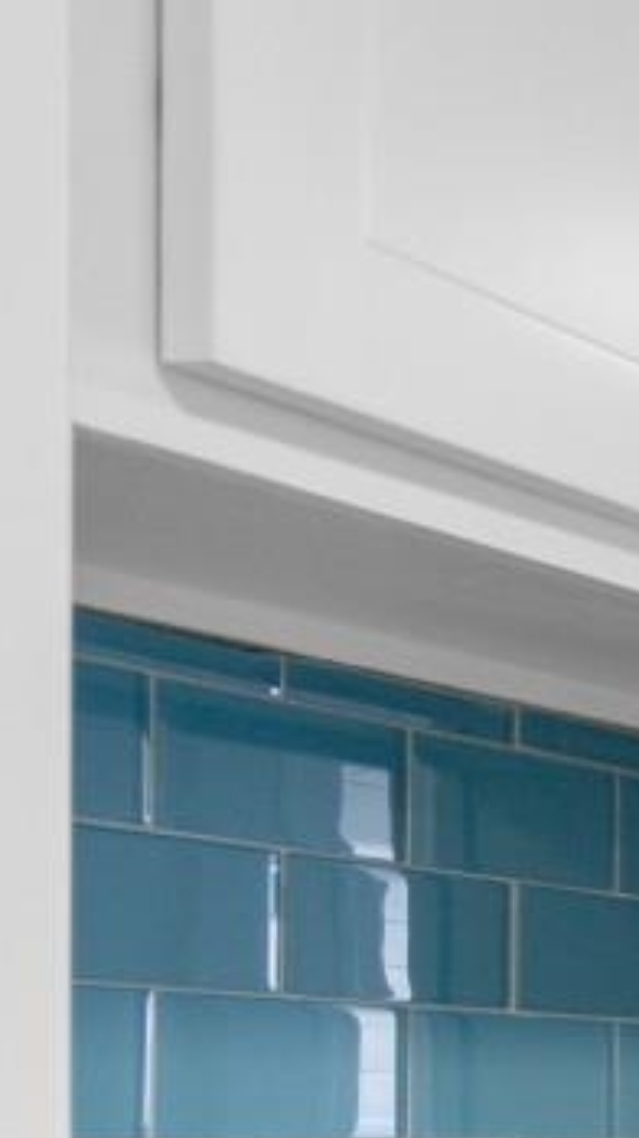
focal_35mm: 73
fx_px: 2202
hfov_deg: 9.2
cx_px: 2295
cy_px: 1083
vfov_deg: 27.6
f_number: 4.5
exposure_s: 1/25
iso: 100
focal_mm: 10
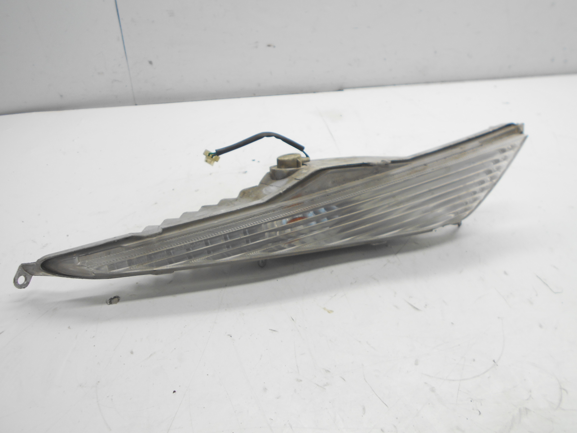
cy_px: 216
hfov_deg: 60.0
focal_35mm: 30
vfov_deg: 46.8
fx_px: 500
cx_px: 288
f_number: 3.4
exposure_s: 1/40
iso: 80
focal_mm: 5.1
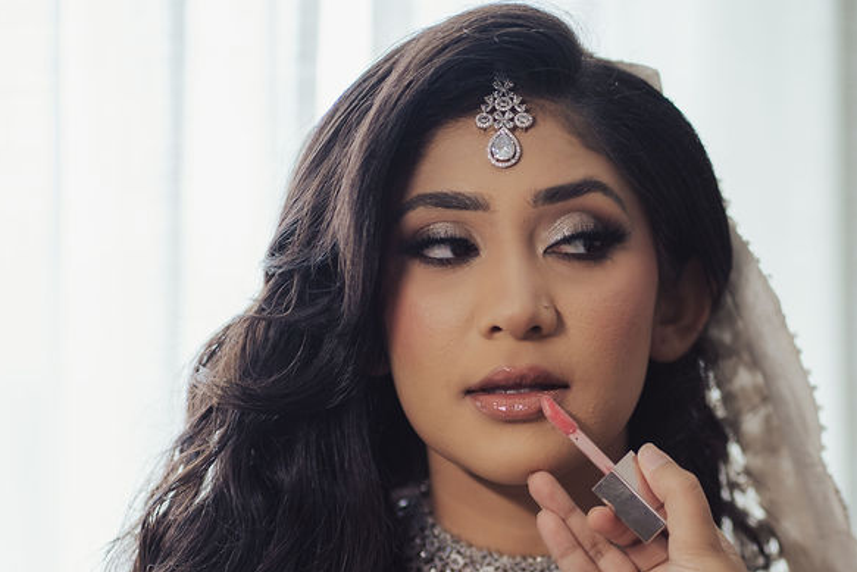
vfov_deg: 9.7
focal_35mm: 140
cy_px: 610
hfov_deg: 14.6
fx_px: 3333
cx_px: 465
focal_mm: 85
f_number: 1.8
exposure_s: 1/160
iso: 125
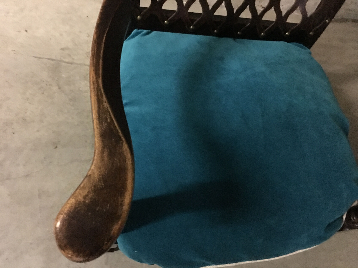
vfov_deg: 48.2
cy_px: 134
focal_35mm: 29
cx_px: 179
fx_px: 300
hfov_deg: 61.7
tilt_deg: -61.6
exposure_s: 1/4
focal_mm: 4.15
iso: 200
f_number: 2.2
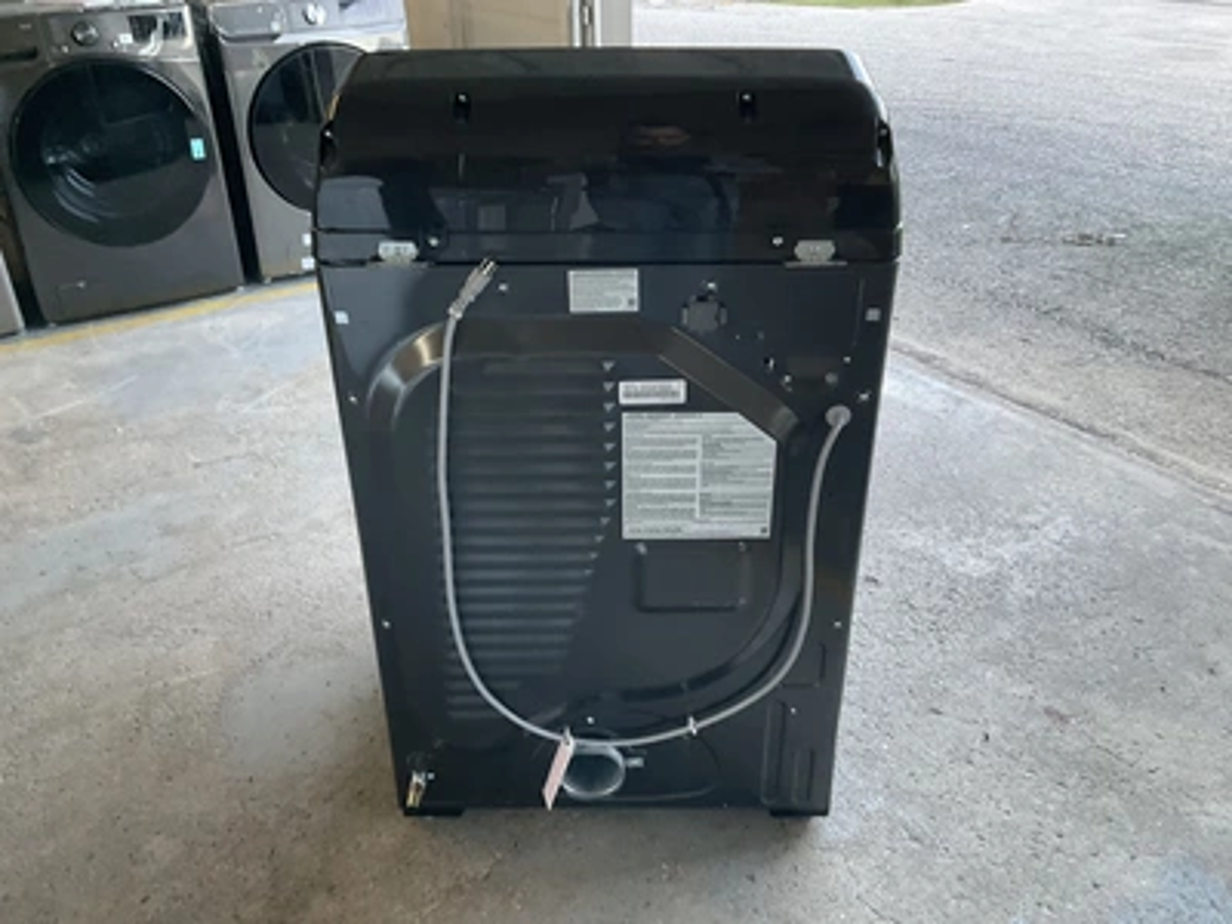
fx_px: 1032
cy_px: 462
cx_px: 616
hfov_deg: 61.7
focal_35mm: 29
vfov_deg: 48.2
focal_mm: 3
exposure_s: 1/60
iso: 100
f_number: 1.8
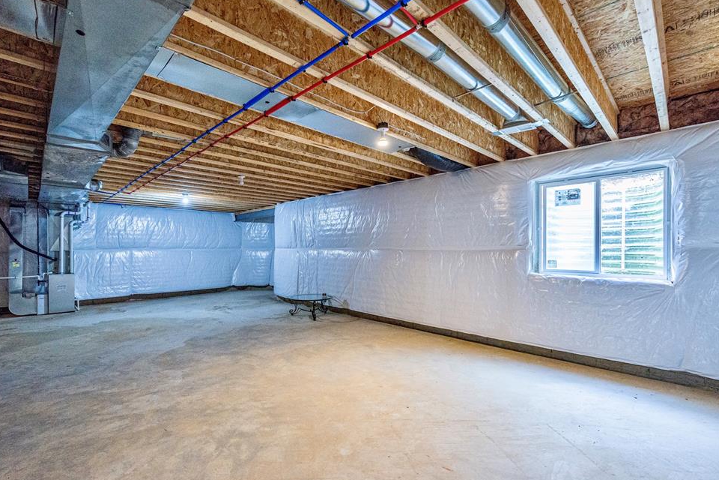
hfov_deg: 96.6
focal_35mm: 16
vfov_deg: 73.7
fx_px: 320
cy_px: 249
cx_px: 338
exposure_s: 1/100
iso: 2000
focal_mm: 15
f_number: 5
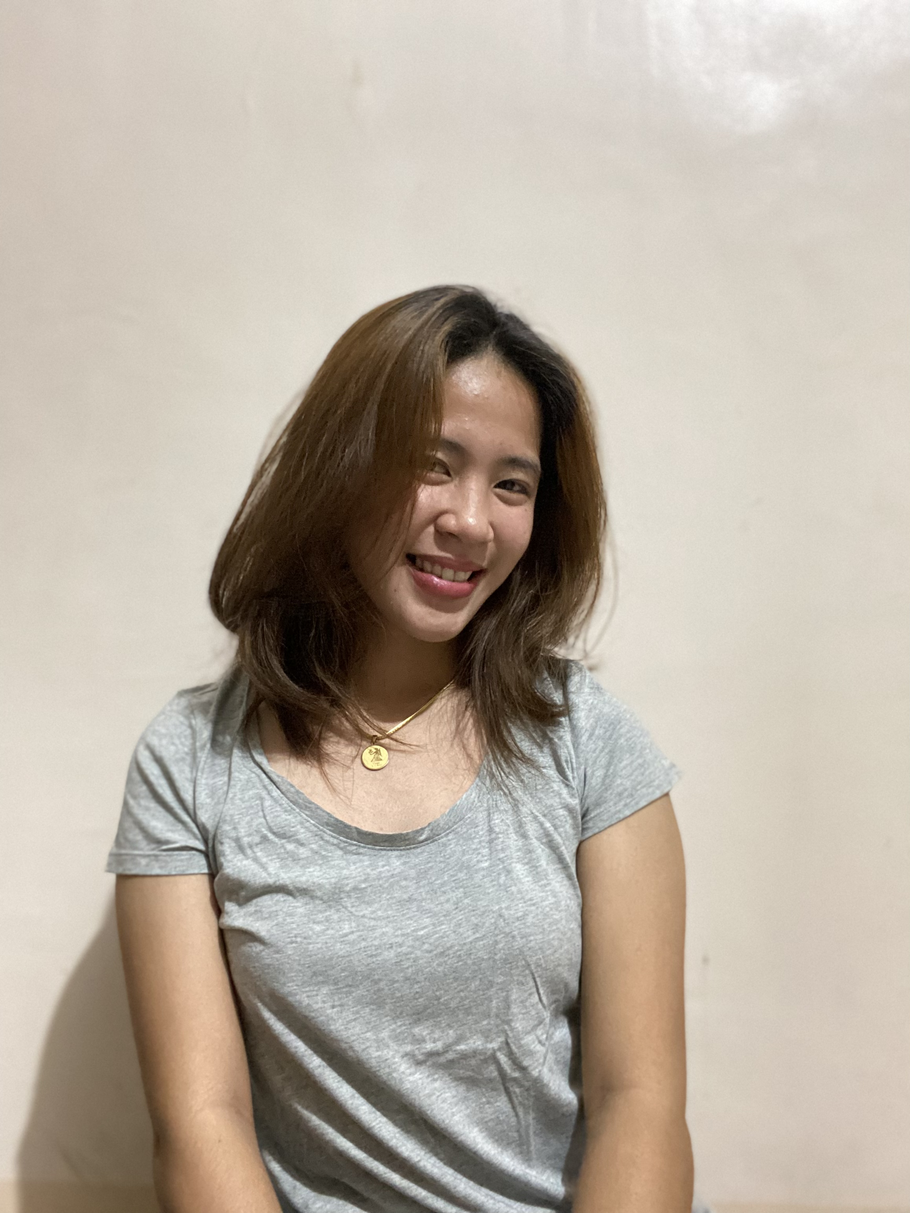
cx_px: 455
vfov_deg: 60.0
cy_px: 606
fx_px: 1052
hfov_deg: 46.8
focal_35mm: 30
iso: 800
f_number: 2.2
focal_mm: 2.71
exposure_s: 1/21
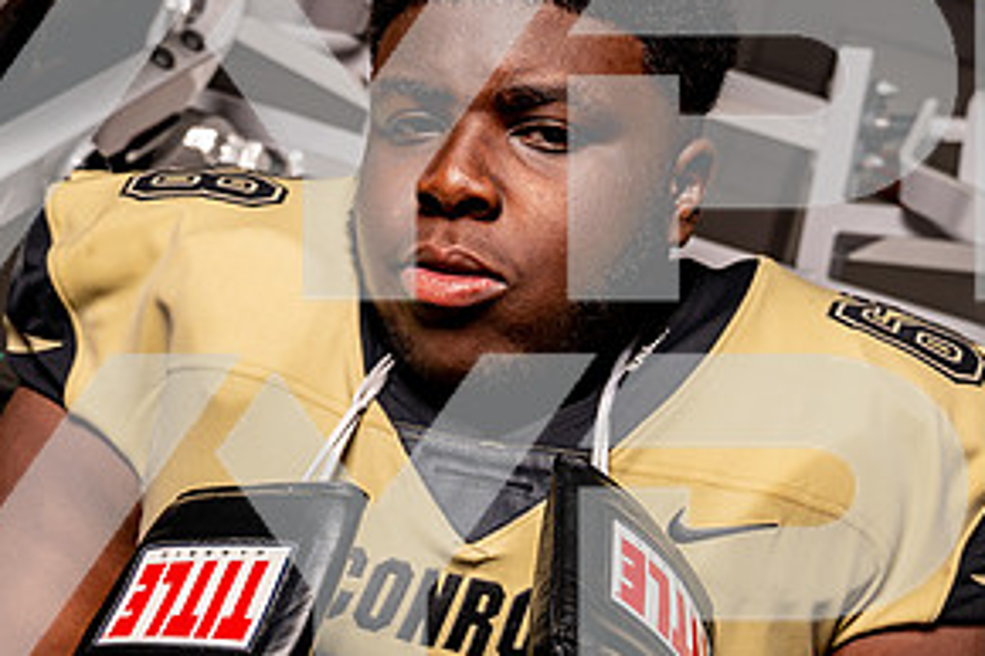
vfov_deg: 21.6
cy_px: 535
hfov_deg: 32.4
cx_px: 513
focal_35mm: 62
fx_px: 1695
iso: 100
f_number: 5.6
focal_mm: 31
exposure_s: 1/320
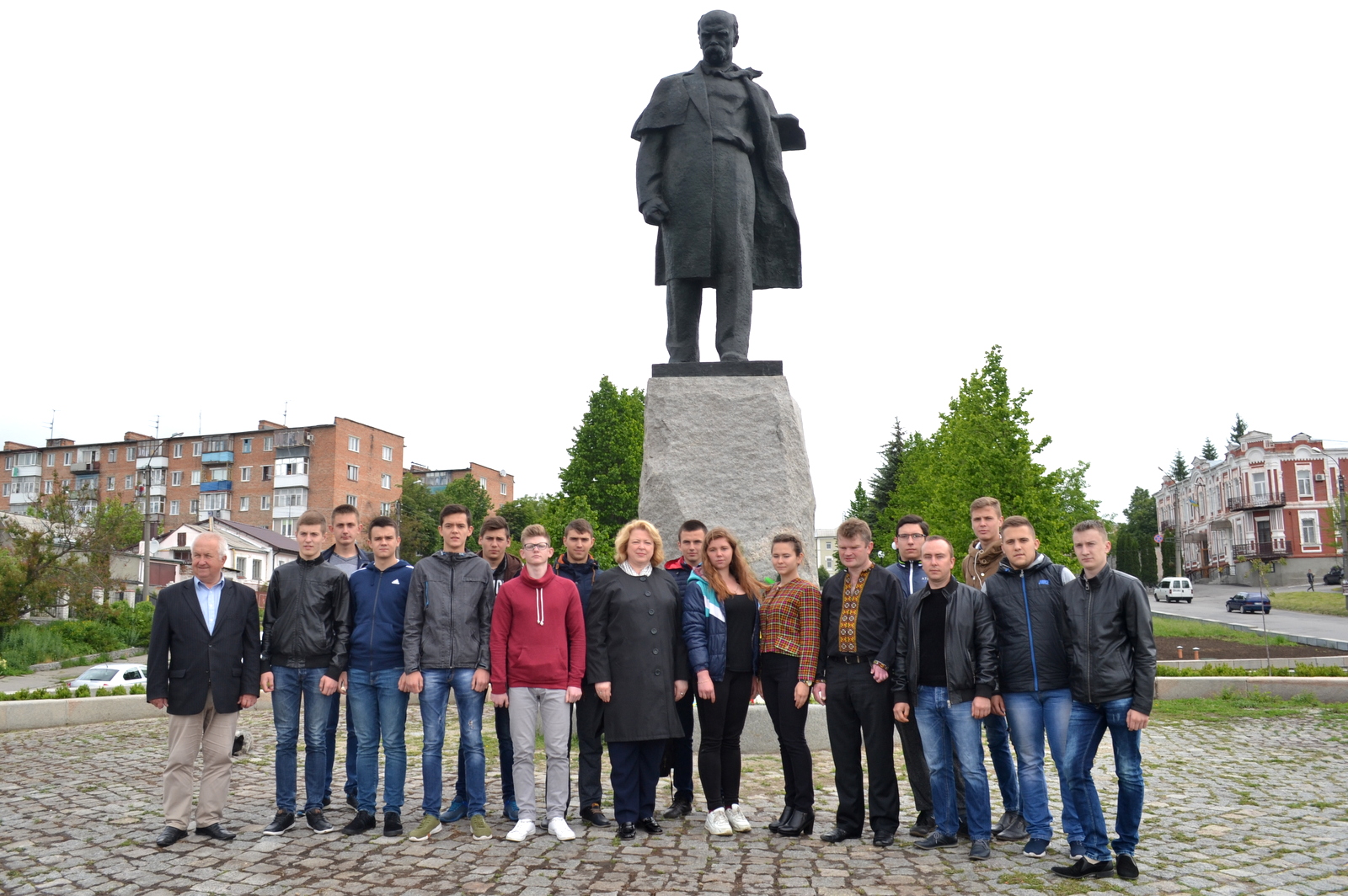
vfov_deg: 47.9
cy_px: 448
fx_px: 1010
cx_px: 674
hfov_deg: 67.4
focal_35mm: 27
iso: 100
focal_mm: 18
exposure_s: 1/200
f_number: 6.3
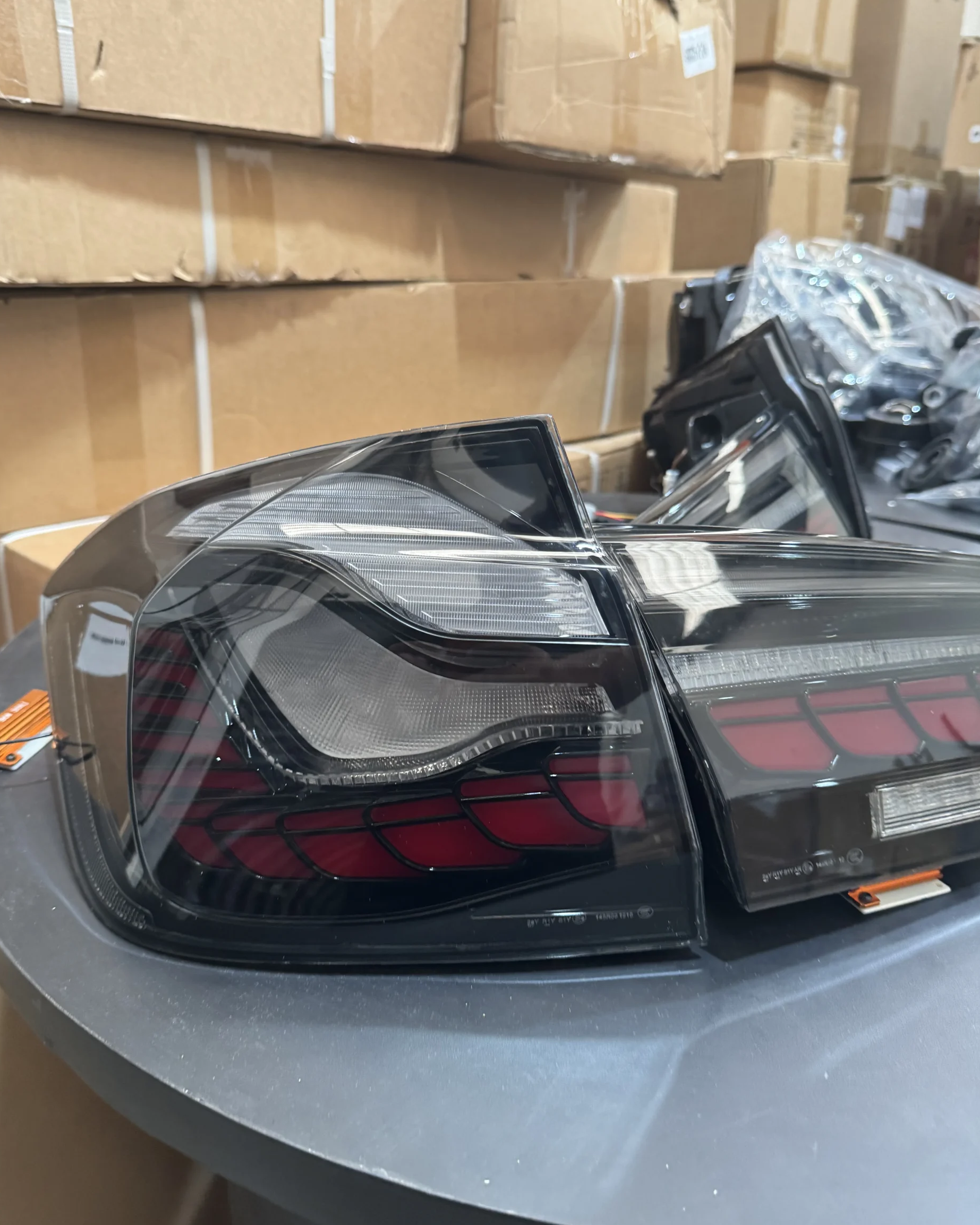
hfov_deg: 54.9
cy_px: 624
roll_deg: -0.5
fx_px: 943
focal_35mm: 26
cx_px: 473
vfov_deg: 66.0
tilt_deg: -23.0
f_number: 1.8
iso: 250
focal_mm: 6.8
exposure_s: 1/60
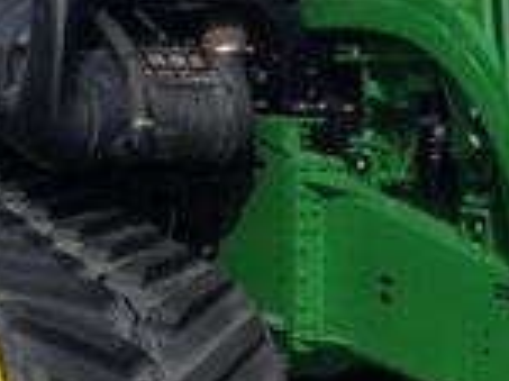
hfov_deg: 16.5
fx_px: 1748
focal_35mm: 119
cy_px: 118
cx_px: 354
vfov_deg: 12.4
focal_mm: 4.13
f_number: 2.4
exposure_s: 1/1642
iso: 50
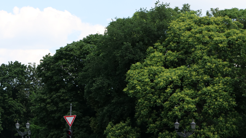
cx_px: -23
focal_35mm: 125
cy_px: 173
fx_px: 815
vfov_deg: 9.5
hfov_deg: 16.6
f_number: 7.1
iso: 400
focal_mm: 46
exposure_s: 1/400
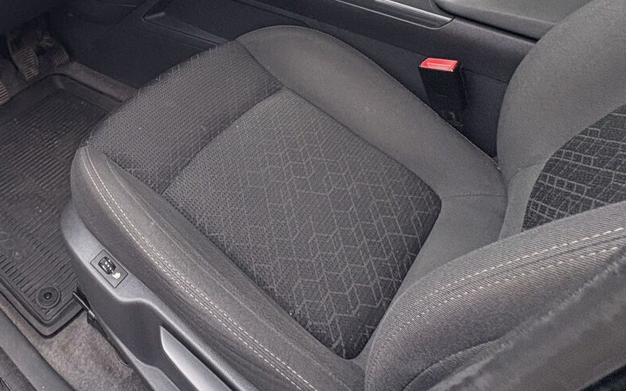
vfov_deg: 34.9
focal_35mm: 32
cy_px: -19
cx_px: 83
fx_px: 546
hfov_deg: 53.5
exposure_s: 1/67
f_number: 2.2
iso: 250
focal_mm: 2.22
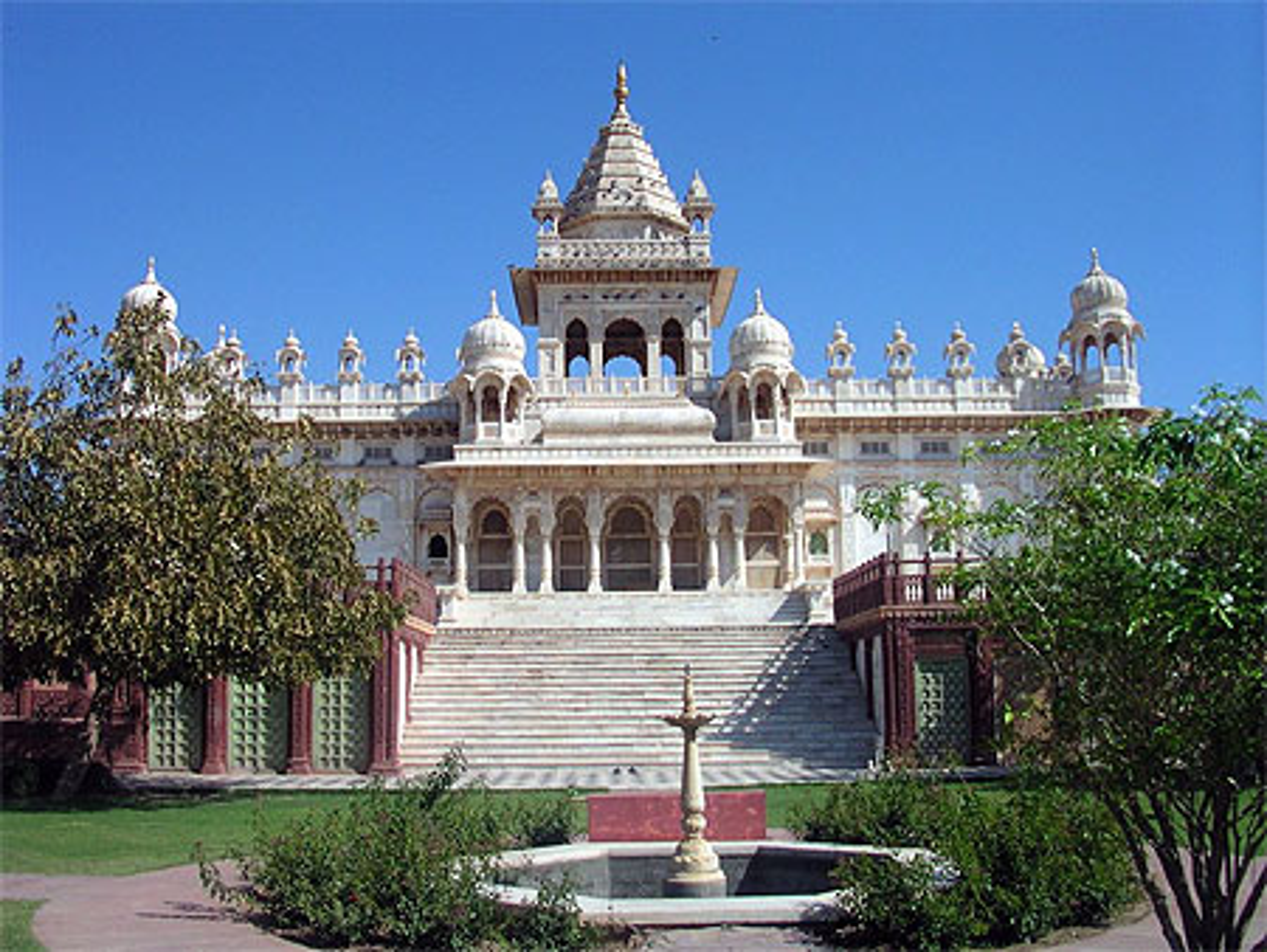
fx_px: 1355
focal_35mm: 37
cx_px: 634
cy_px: 476
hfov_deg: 50.1
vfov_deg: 38.7
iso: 100
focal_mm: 5.6
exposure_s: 1/644
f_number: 4.5
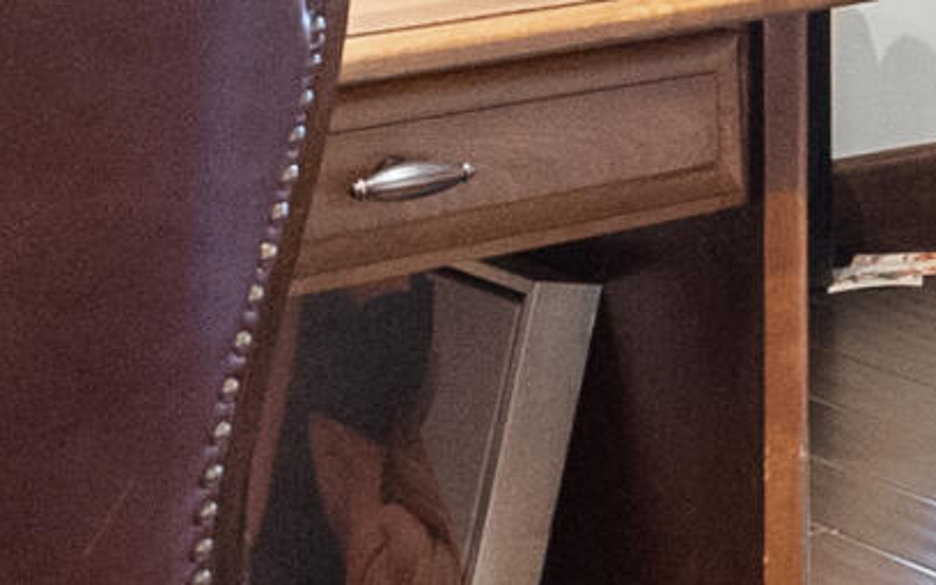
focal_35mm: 120
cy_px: -437
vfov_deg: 10.3
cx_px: 1769
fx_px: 3061
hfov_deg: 14.8
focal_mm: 16
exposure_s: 1/6
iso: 3200
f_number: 7.1
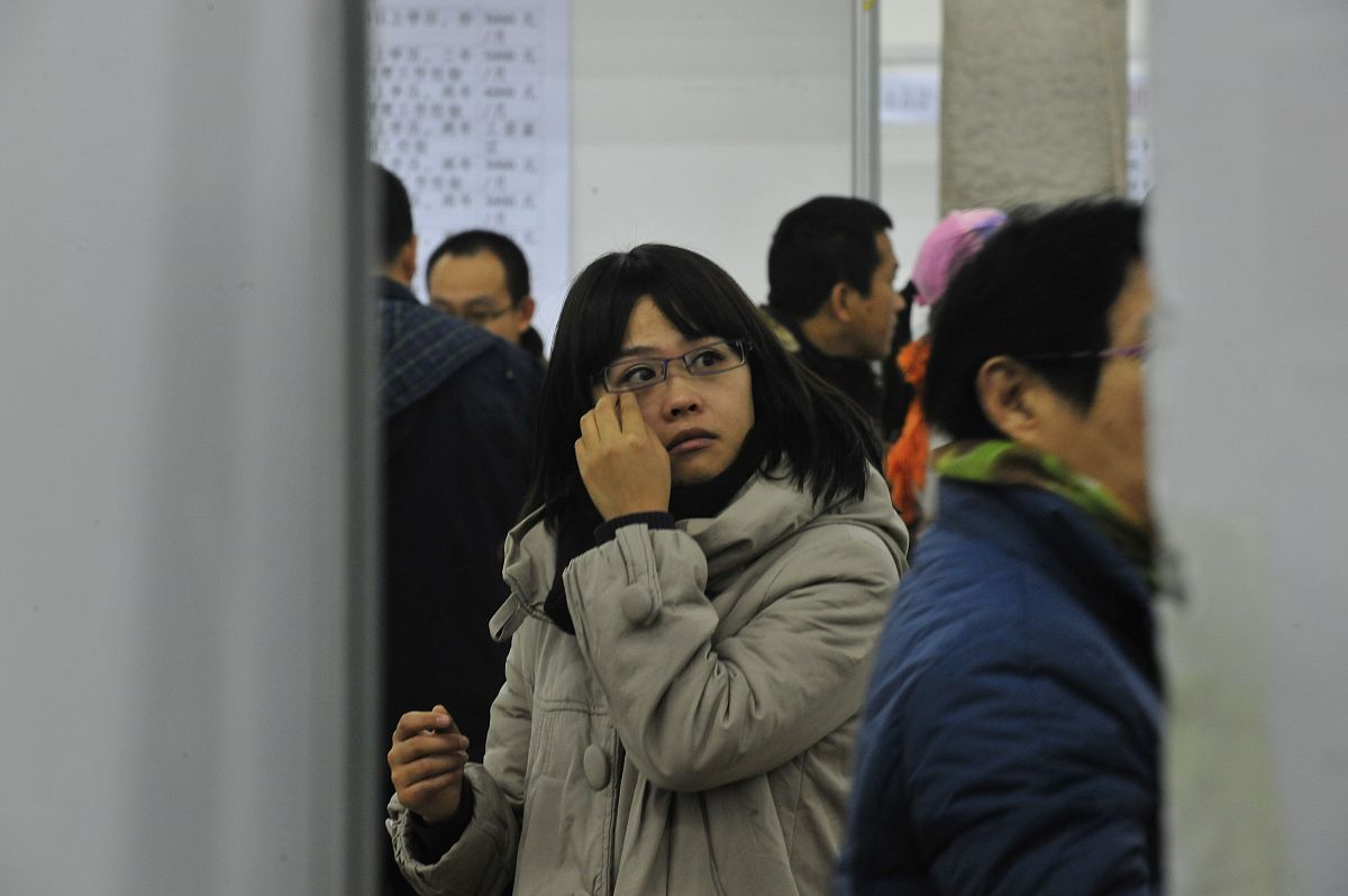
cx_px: 674
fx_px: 5238
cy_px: 448
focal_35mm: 140
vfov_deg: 9.8
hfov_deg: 14.7
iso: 2000
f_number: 10
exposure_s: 1/25
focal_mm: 140
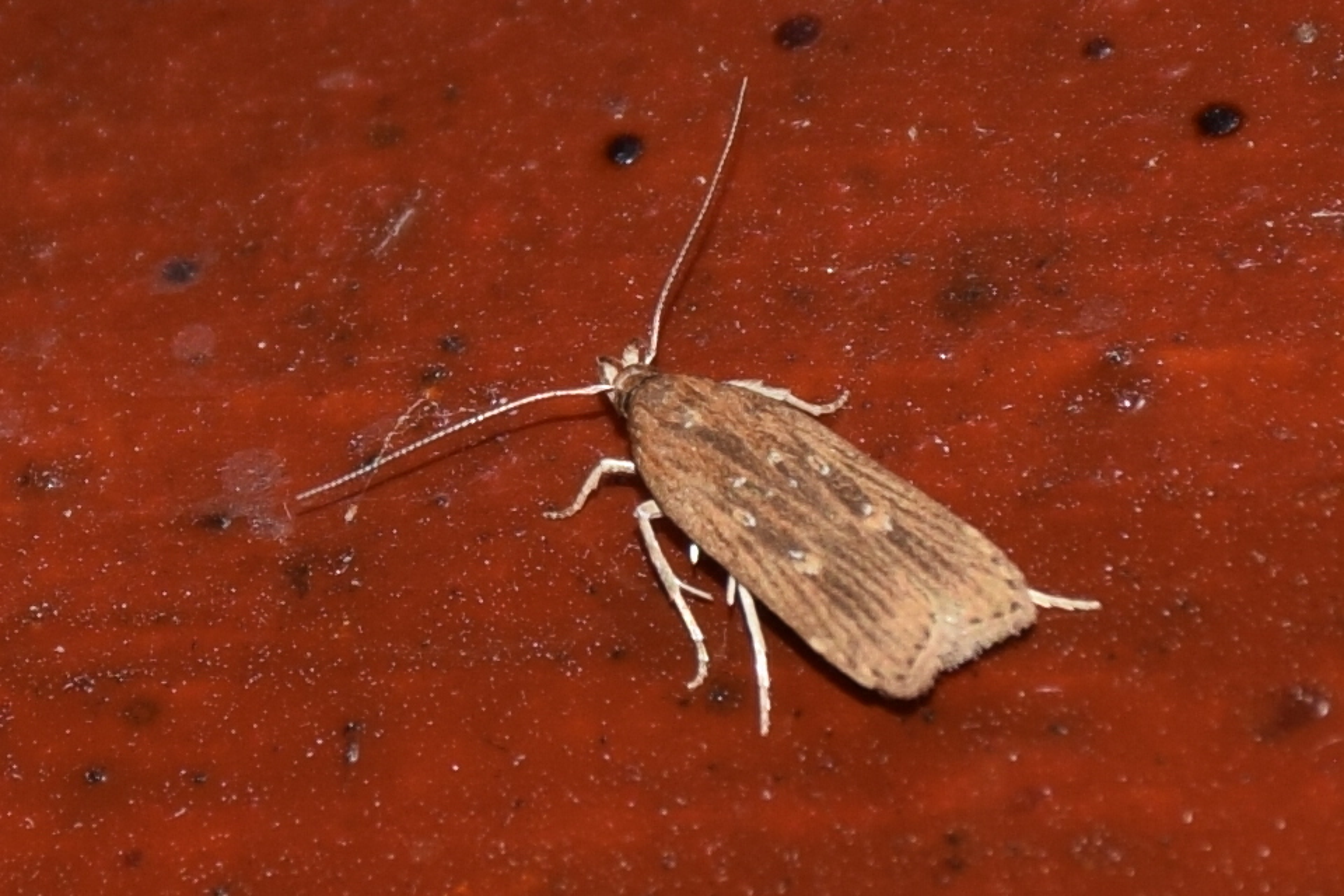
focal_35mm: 210
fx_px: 7839
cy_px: 448
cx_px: 672
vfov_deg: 6.5
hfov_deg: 9.8
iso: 100
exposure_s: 1/60
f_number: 8
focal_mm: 140
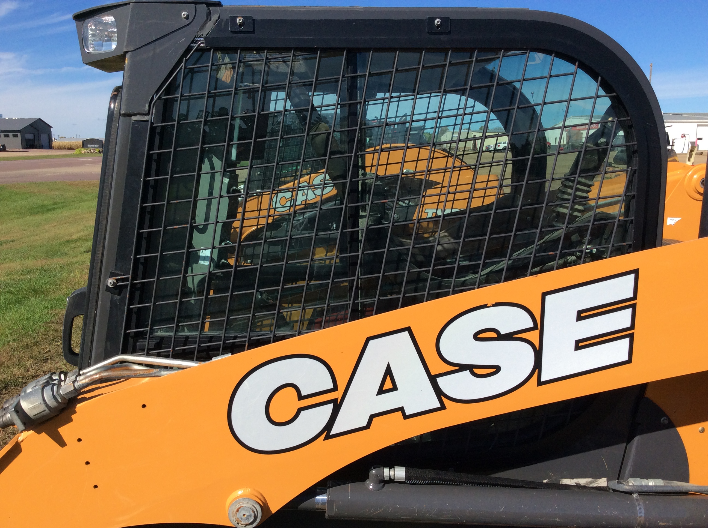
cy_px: 264
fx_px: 654
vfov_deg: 44.1
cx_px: 354
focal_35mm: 32
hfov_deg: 56.9
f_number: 2.4
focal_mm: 3.3
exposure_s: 1/1684
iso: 32
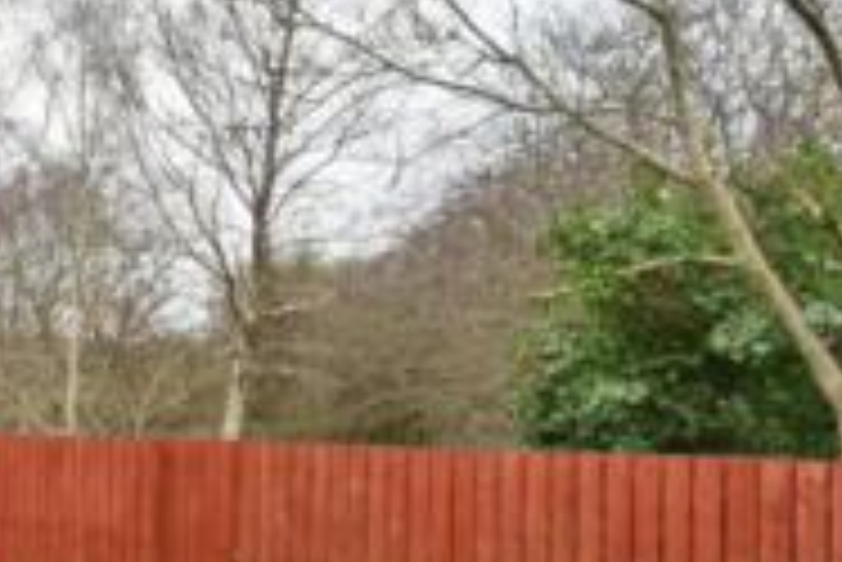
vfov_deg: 27.0
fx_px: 1147
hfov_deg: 38.1
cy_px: 450
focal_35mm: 49
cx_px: 117
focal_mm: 14
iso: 2500
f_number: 22
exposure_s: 1/100
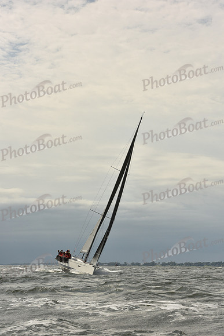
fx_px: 653
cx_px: 112
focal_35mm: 70
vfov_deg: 28.8
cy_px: 168
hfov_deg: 19.5
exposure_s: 1/1600
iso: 320
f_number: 11
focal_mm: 70
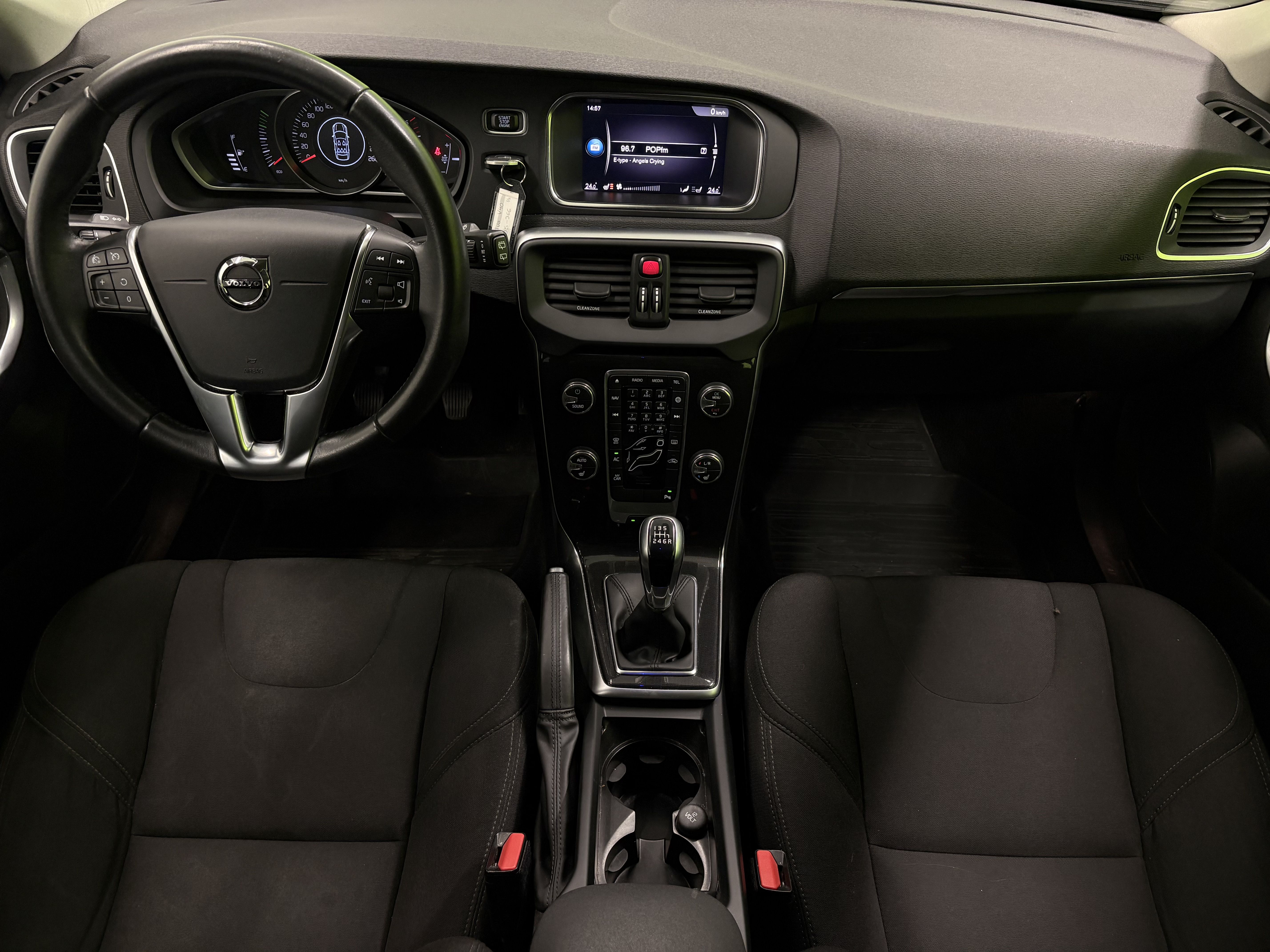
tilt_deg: -41.9
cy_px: 476
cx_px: 635
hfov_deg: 67.3
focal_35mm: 26
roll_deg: -1.6
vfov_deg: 53.1
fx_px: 954
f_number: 1.6
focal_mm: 5.96
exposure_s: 1/50
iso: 100
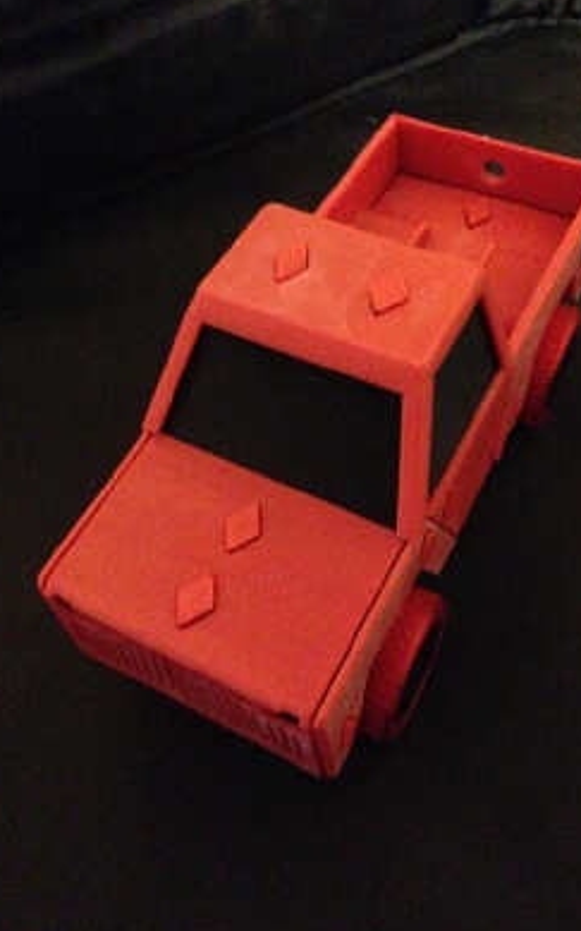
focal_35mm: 36
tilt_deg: -51.5
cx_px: 323
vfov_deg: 54.0
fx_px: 912
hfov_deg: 35.3
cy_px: 460
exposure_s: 1/15
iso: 2000
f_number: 2.4
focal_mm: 4.12
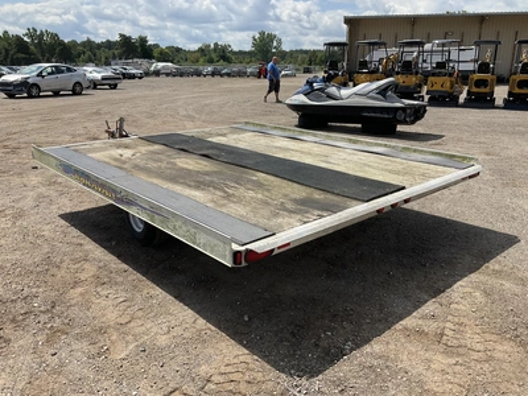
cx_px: 264
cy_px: 198
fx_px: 442
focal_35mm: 29
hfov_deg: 61.7
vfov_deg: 48.2
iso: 25
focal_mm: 3
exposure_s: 1/2141
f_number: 1.8
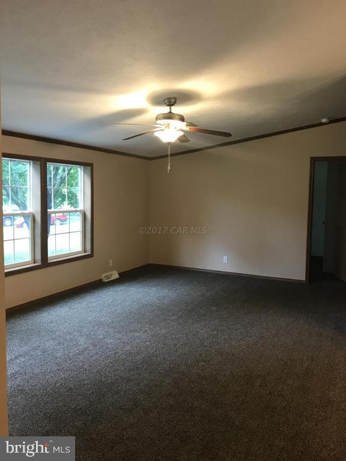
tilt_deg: -4.8
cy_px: 230
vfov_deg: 63.4
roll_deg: -0.8
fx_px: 373
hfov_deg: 49.7
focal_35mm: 28
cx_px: 173
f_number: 1.8
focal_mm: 3.99
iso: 50
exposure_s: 1/15
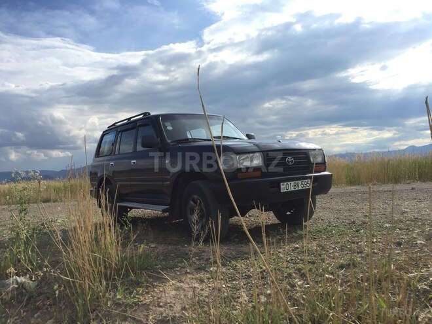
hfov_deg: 61.7
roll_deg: +2.6
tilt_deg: +0.8
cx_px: 216
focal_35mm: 29
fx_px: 362
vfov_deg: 48.2
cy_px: 162
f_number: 2.2
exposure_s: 1/2083
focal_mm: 4.15
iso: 32
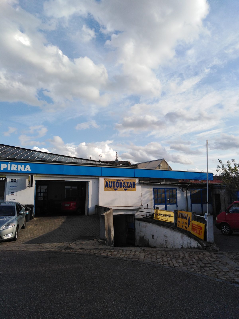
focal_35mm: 26
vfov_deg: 67.3
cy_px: 160
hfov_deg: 53.1
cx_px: 120
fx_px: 239
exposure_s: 1/1084
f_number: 2.2
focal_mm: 3.46
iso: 100
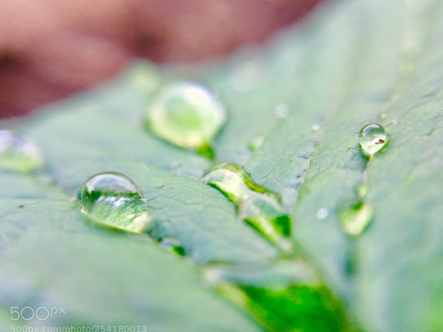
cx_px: 229
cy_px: 175
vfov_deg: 45.4
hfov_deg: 58.3
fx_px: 397
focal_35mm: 31
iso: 40
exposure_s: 1/50
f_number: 2.2
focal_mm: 4.15
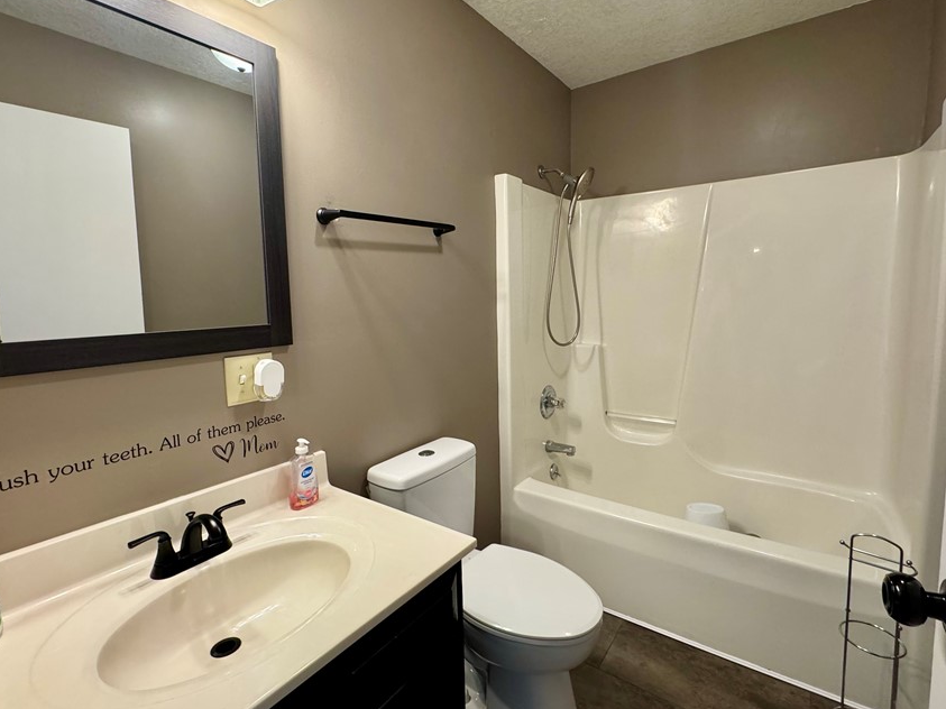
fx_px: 465
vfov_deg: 74.7
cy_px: 335
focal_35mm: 17
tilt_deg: -5.5
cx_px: 479
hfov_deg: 91.0
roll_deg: +1.6
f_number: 2.2
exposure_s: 1/60
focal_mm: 2.22
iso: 250
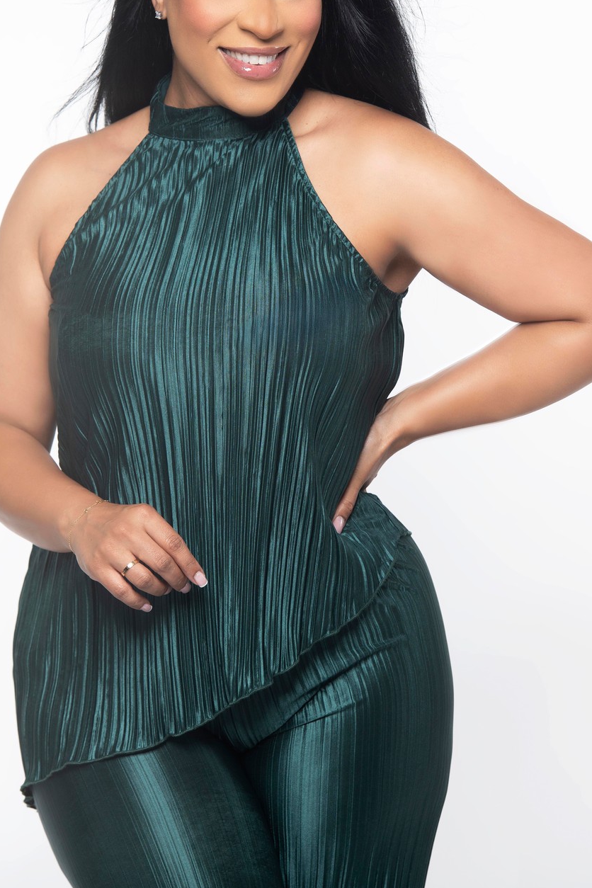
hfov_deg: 7.0
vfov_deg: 10.5
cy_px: 368
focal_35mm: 195
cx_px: 311
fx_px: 4816
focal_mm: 151.2
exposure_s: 1/200
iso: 200
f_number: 5.6
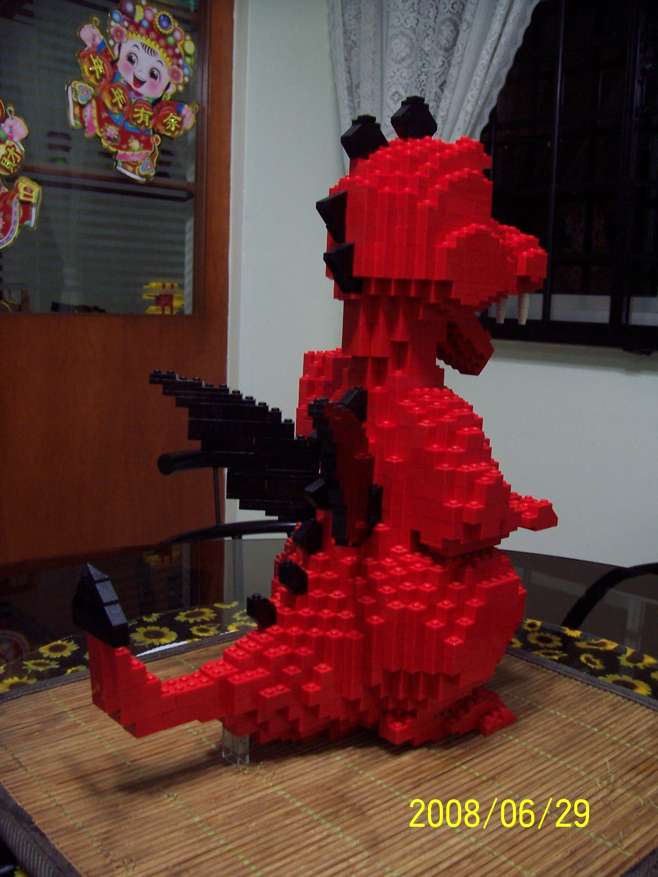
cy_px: 438
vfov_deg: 54.0
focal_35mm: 34
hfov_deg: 41.8
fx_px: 862
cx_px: 329
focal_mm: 5.6
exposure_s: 1/8
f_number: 2.7
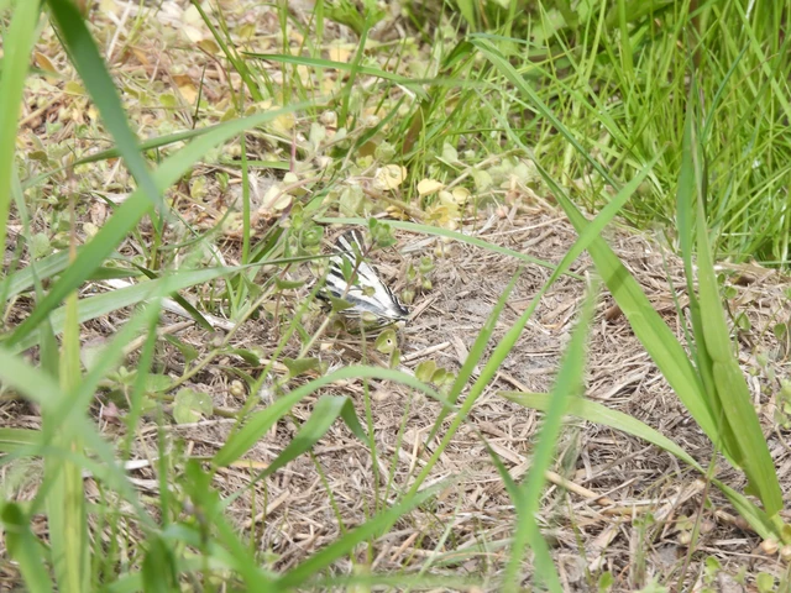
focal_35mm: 650
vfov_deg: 2.3
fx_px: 14853
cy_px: 296
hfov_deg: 3.1
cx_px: 396
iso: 100
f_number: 6.3
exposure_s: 1/320
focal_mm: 116
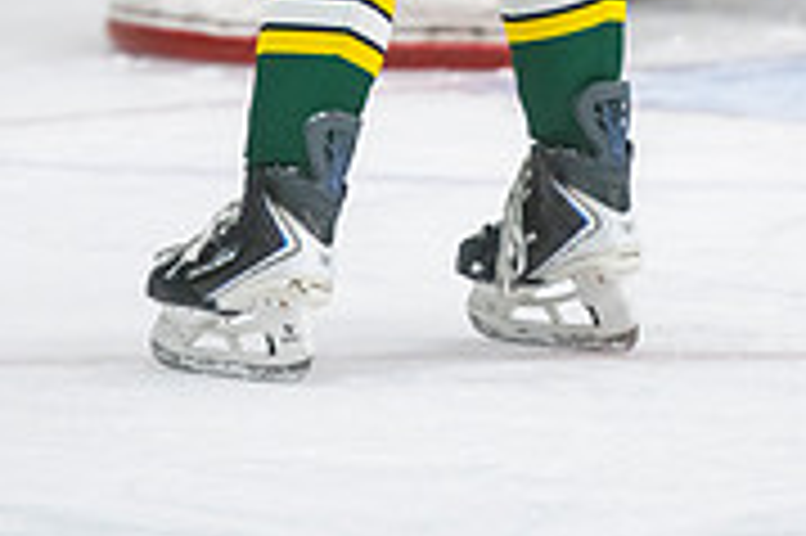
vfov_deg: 2.3
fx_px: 13063
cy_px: -282
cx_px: 504
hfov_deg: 3.5
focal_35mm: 584
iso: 2500
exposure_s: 1/640
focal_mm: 180
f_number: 3.2
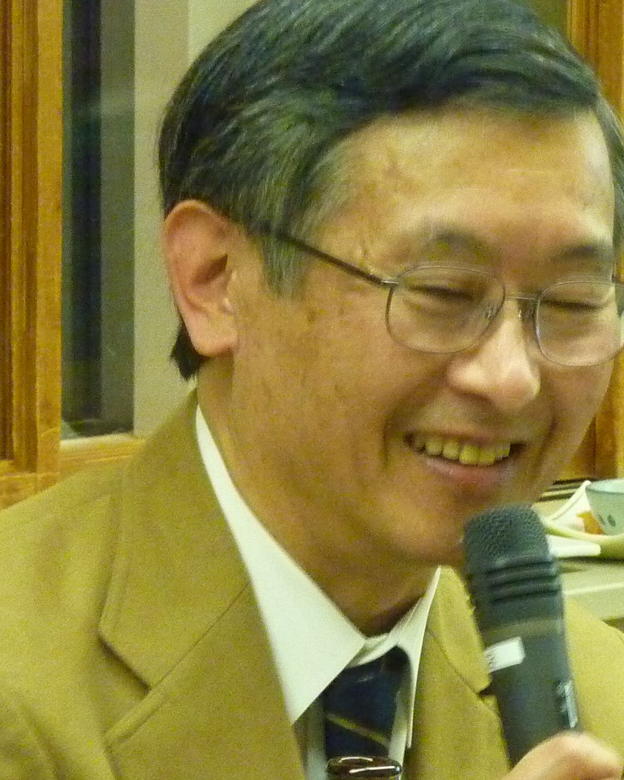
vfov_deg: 8.0
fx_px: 5608
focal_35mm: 243
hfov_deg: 6.4
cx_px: 310
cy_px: 363
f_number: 4.3
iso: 800
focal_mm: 15.8
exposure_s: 1/13
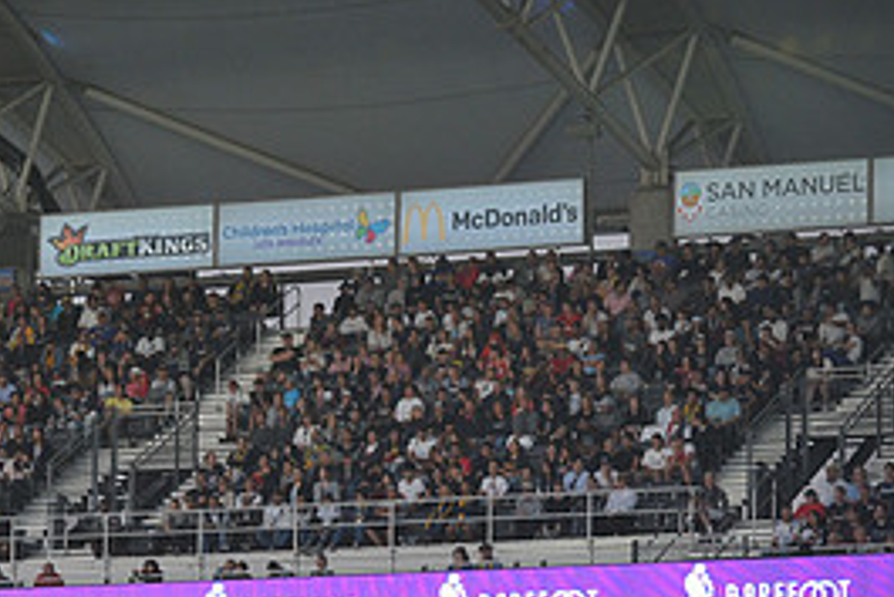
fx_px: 7056
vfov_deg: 4.8
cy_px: 648
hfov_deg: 7.2
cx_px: 17
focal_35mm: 284
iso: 1250
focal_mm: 130
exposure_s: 1/1000
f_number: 2.8
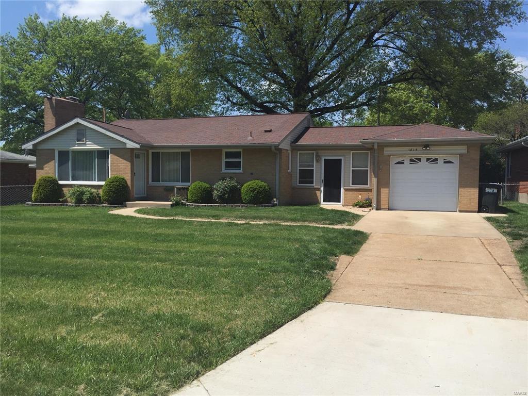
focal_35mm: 29
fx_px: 442
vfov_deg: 48.2
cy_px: 198
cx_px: 264
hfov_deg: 61.7
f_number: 2.2
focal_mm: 4.15
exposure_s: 1/2639
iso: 32
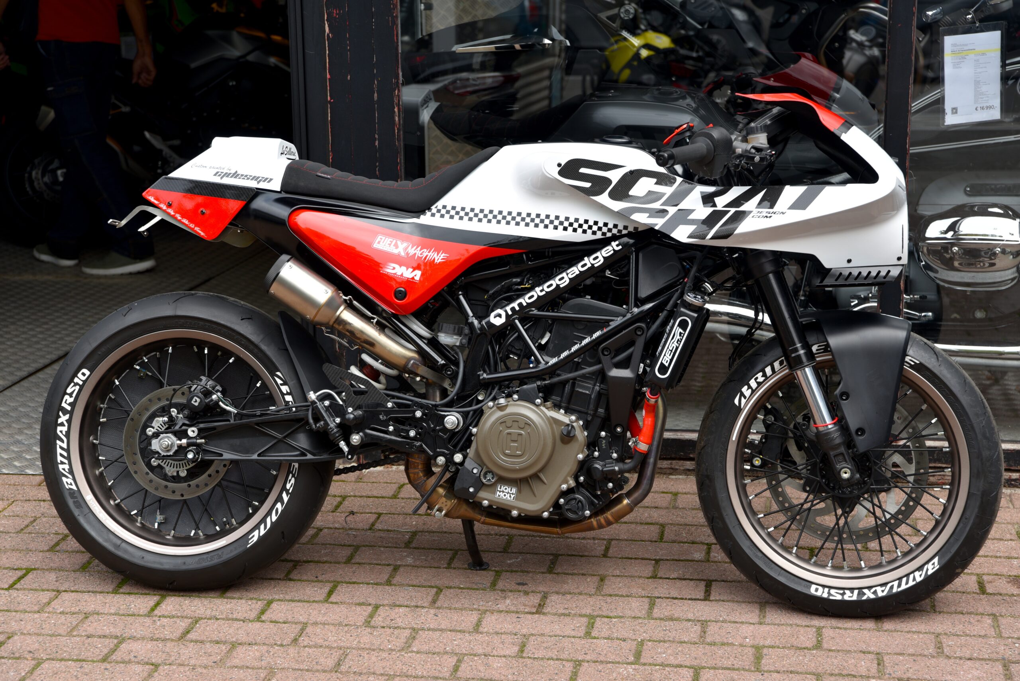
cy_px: 340
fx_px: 1871
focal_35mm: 66
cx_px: 510
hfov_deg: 30.5
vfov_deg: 20.6
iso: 100
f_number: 5
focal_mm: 66
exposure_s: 1/100
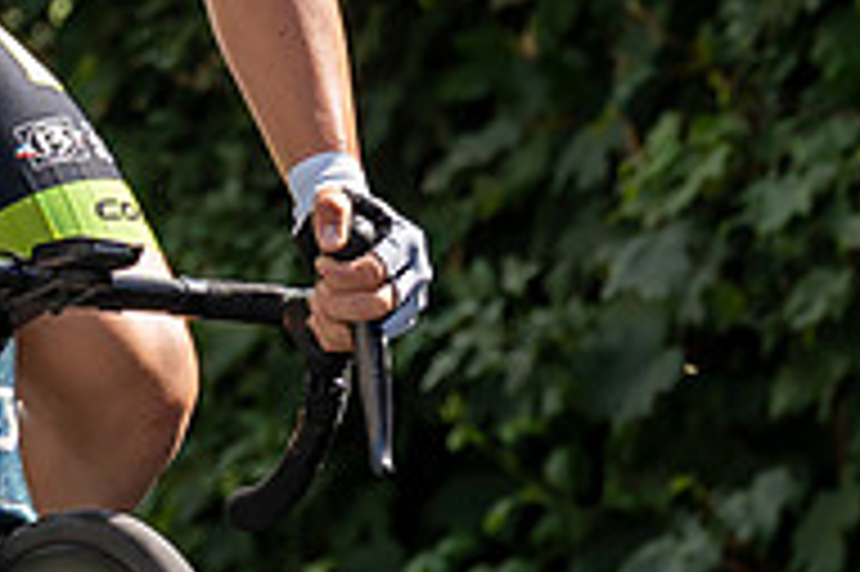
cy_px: -459
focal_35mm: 683
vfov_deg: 2.0
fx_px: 16302
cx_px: -511
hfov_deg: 3.0
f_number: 3.5
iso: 100
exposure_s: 1/1000
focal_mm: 109
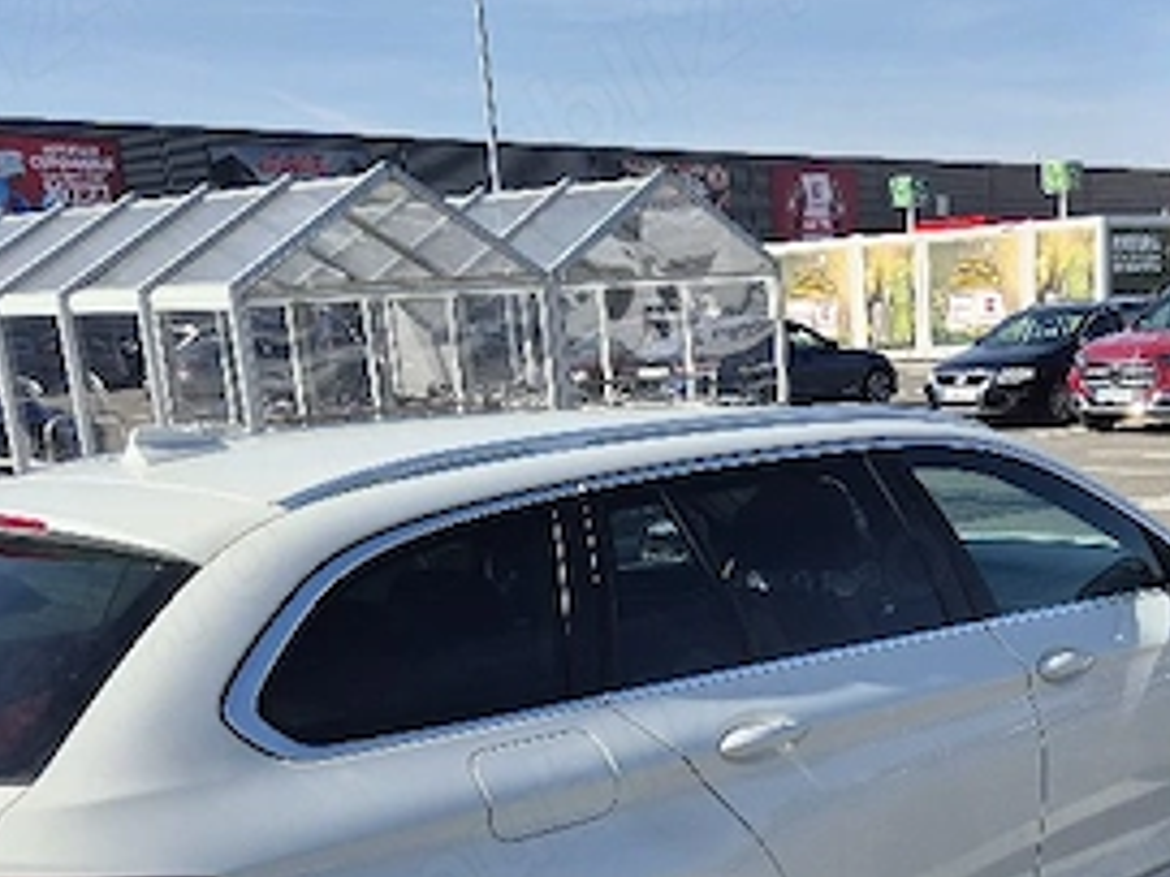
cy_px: 747
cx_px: 846
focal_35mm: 51
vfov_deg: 27.7
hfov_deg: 36.8
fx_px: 1723
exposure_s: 1/2500
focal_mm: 5.4
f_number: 1.8
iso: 25
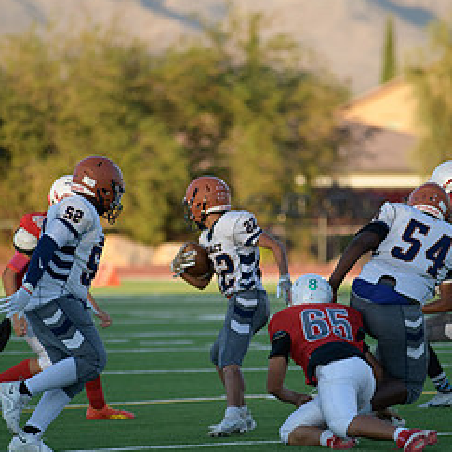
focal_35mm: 405
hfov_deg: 4.3
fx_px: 5983
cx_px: 247
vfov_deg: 4.3
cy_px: 273
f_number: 2.8
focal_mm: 200
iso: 1000
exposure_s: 1/5000
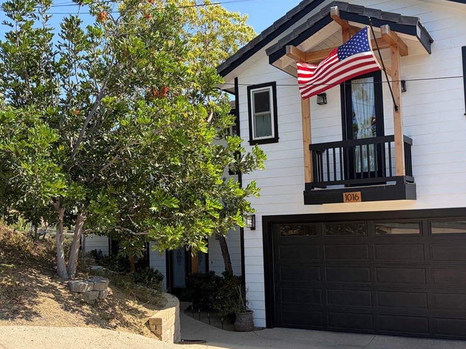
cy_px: 189
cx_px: 302
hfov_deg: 50.6
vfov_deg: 39.6
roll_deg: +2.6
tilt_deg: +3.8
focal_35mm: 36
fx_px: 485
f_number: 1.6
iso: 50
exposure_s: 1/1484
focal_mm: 5.96
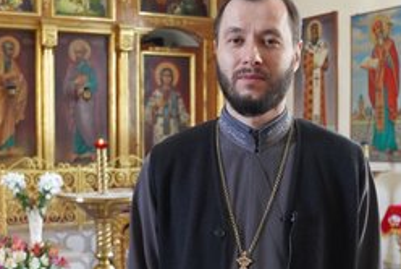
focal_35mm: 58
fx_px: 647
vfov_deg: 23.3
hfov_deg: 34.4
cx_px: 207
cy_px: 181
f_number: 4
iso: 5000
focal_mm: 24
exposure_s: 1/160
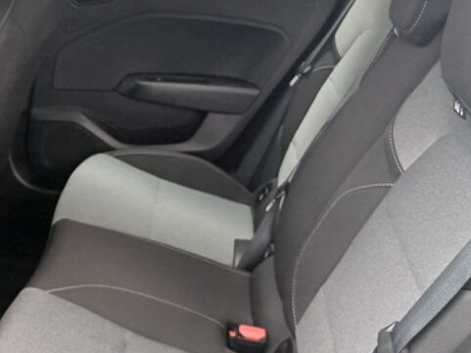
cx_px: 121
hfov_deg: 34.8
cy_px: 187
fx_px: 735
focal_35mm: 54
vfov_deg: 27.0
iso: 100
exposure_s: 1/50
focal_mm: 3.98
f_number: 1.8
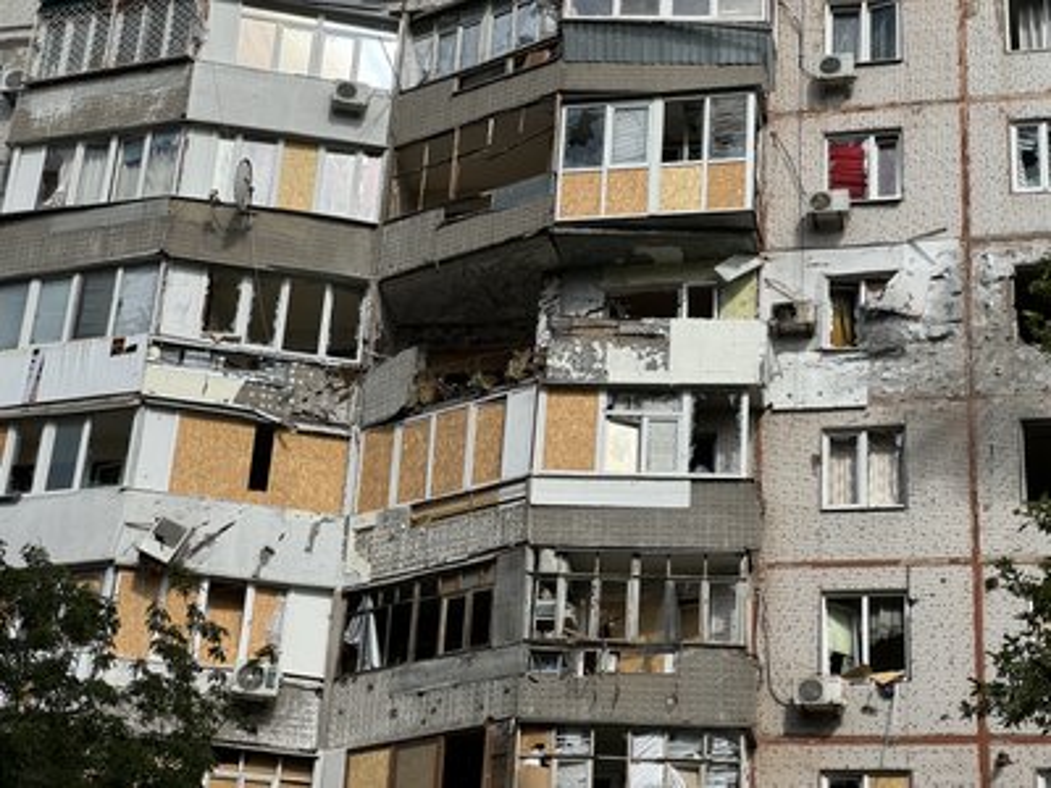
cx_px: 526
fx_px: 2338
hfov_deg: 25.3
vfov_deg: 19.1
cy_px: 394
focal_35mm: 77
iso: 25
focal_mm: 9
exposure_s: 1/1096
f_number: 2.8
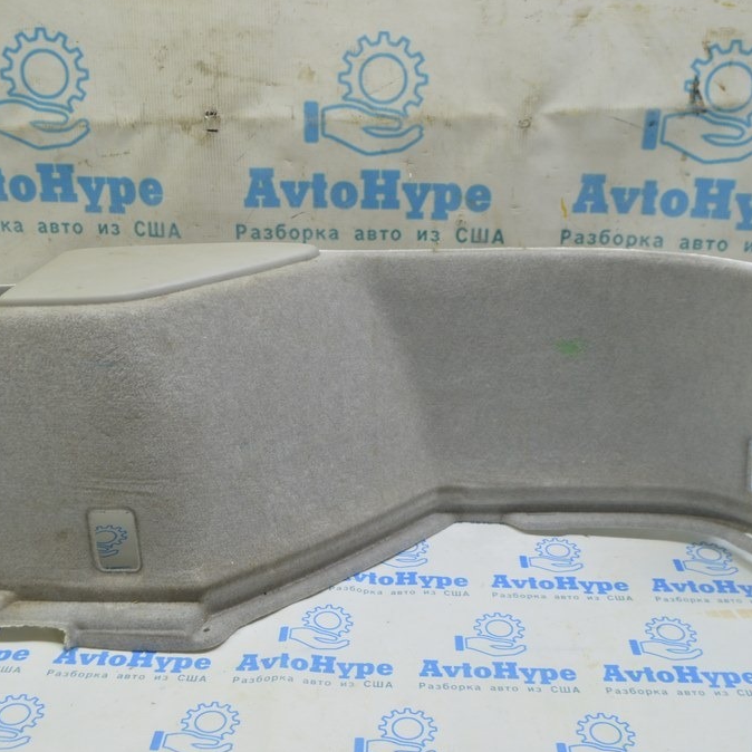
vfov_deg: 41.3
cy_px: 377
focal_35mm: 41
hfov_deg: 41.2
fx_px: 999
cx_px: 364
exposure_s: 1/20
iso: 400
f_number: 5.6
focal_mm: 21
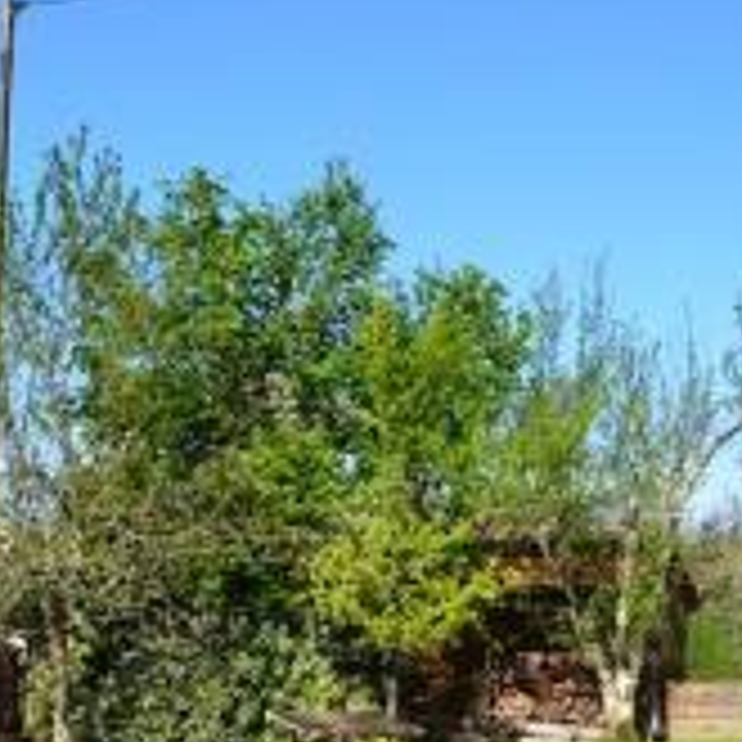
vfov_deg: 25.9
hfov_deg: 26.0
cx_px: 292
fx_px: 1601
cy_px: 515
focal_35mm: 66
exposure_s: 1/500
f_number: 11
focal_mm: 18
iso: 400
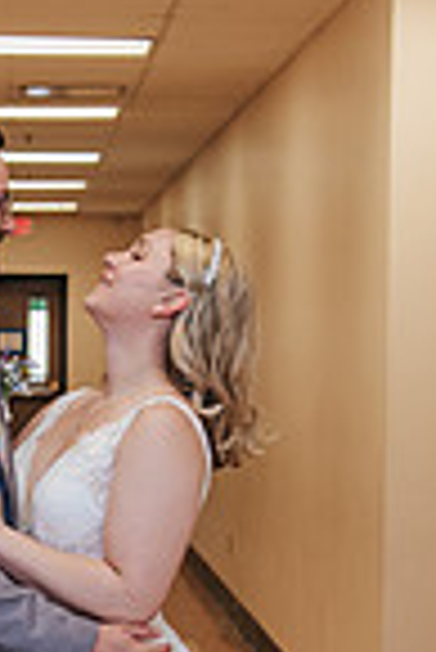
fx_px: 2537
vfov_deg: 14.6
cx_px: -30
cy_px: 521
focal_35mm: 140
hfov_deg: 9.7
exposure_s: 1/200
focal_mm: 30
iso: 800
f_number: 4
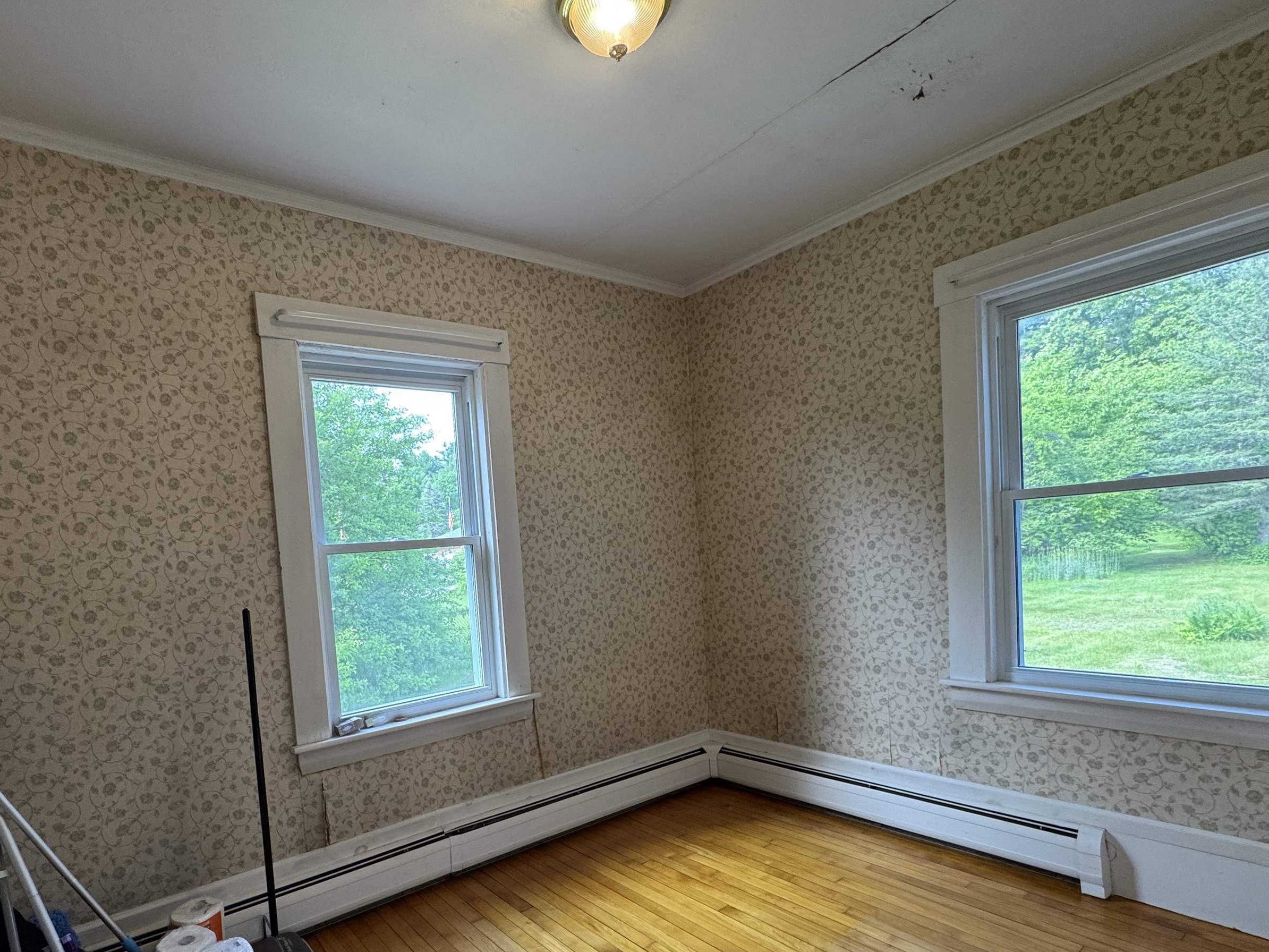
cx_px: 505
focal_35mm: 18
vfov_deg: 70.5
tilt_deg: -3.8
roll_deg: +4.1
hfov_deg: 86.6
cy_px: 591
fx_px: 660
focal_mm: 2.22
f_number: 2.2
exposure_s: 1/120
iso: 160
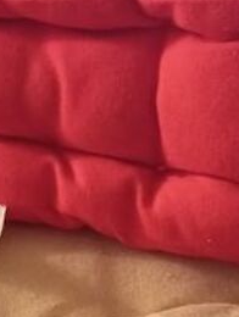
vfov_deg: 13.7
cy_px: 233
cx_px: 29
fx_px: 1312
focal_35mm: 143
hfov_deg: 10.4
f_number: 1.8
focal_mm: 4.22
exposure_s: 1/16.7
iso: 1527
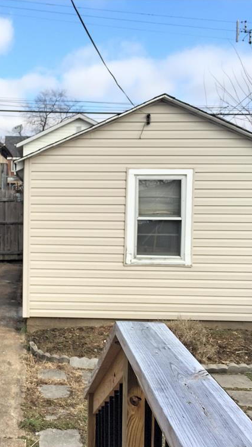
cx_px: 17
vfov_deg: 47.4
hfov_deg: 26.6
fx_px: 511
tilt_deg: -2.6
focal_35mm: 43
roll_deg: -0.8
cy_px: 226
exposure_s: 1/842
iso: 32
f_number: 2.2
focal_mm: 4.15
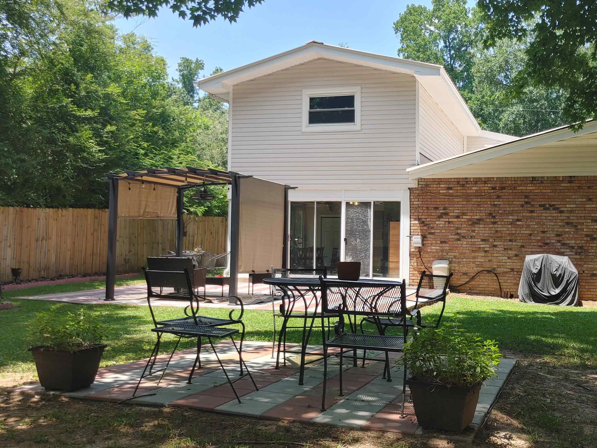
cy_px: 256
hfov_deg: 47.8
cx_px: 331
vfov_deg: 36.8
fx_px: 673
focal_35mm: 39
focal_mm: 5.58
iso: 50
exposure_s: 1/645
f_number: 1.8
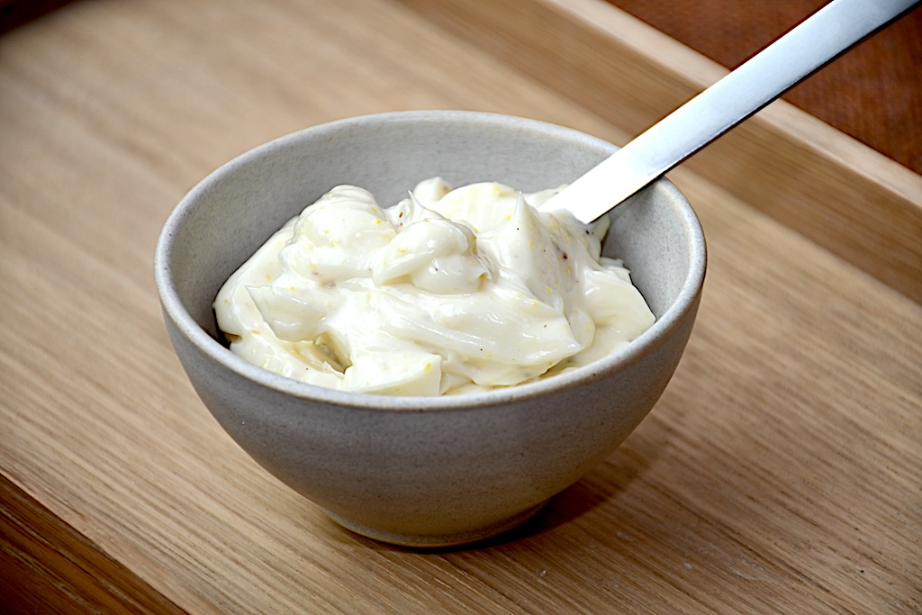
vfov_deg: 6.5
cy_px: 308
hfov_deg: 9.8
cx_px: 461
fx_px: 5379
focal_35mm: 210
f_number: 5.6
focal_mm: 140
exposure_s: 1/100
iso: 200
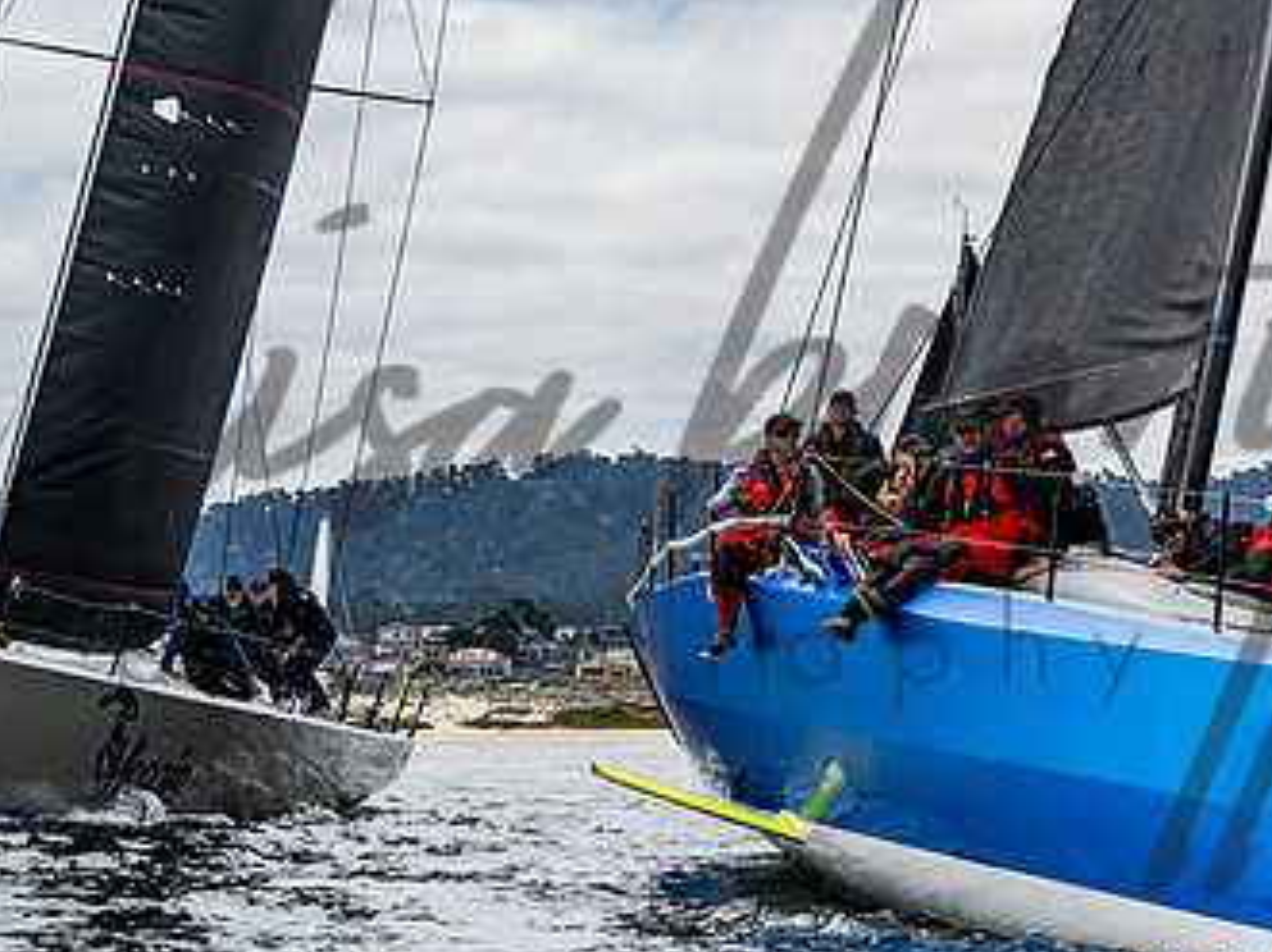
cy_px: 329
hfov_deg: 12.4
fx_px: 5804
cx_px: 1168
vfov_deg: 9.4
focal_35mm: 158
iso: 500
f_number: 7.1
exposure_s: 1/2000
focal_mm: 79
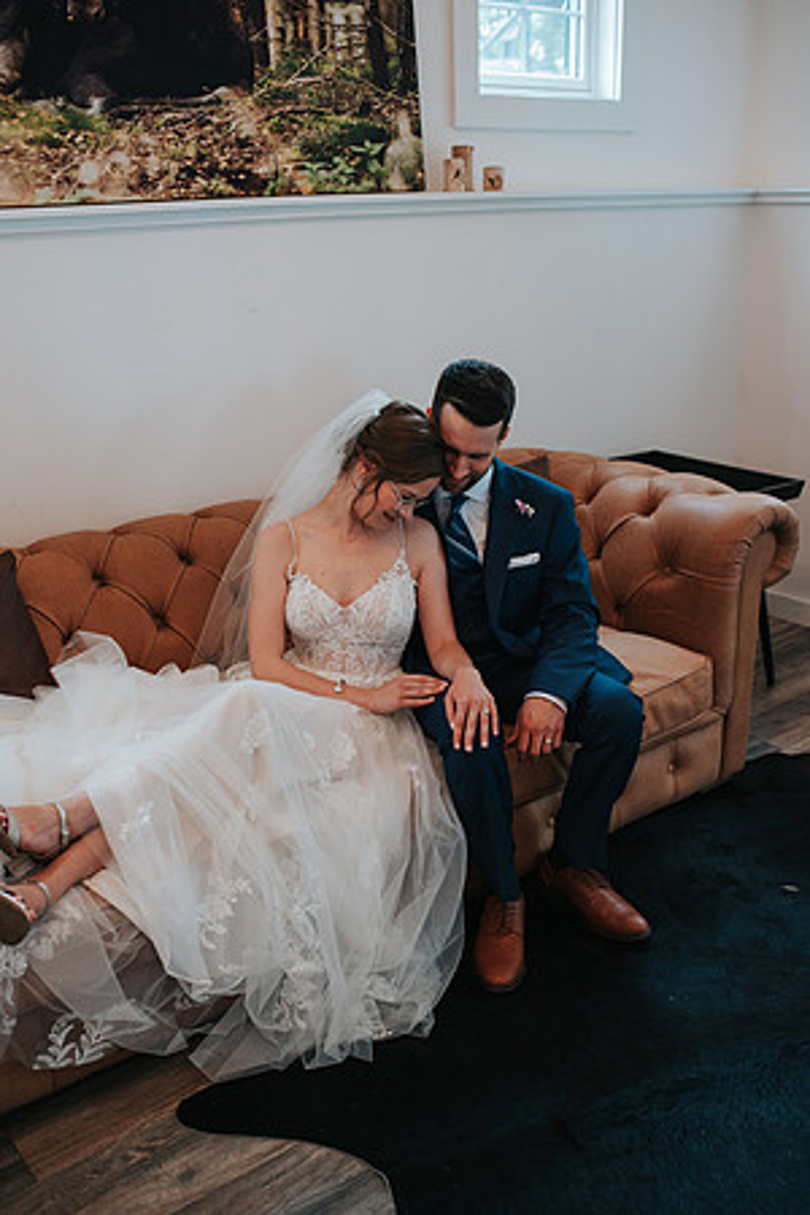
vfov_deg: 54.4
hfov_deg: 37.9
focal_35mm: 35
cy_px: 608
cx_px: 405
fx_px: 1181
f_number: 3.2
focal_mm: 35
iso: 1000
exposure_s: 1/125
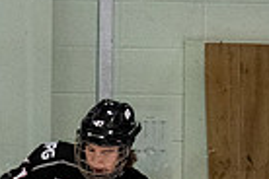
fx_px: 7464
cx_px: -331
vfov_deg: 1.4
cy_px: 287
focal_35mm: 999
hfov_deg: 2.1
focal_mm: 100
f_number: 2.8
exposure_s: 1/640
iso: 1800
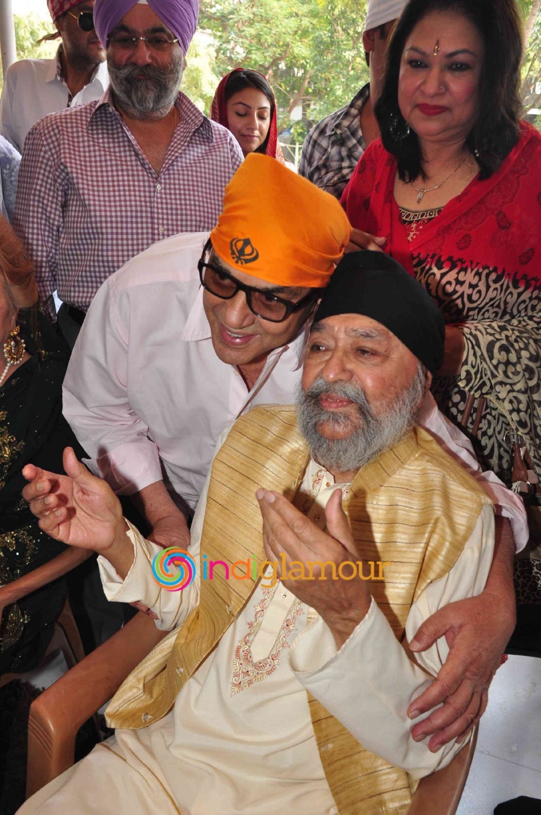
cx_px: 270
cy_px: 408
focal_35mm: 36
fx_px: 814
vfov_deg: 53.2
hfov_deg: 36.8
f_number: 6.3
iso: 400
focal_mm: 24
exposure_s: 1/160
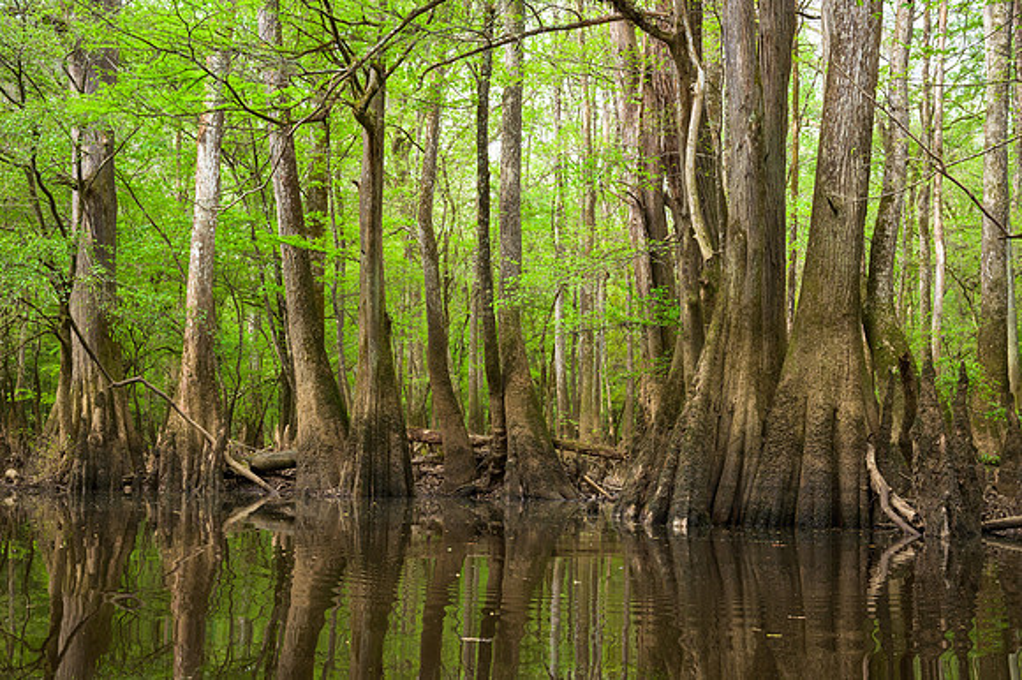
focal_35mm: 49
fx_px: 1394
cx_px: 511
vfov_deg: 27.4
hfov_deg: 40.3
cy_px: 349
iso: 1600
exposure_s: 1/320
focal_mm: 47
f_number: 9
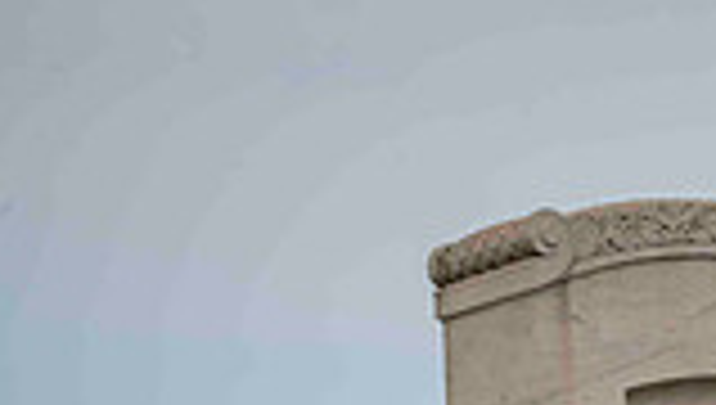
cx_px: 666
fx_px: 2814
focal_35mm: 148
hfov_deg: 14.3
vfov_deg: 7.6
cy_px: 1008
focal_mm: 50
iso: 640
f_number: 14
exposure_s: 1/400
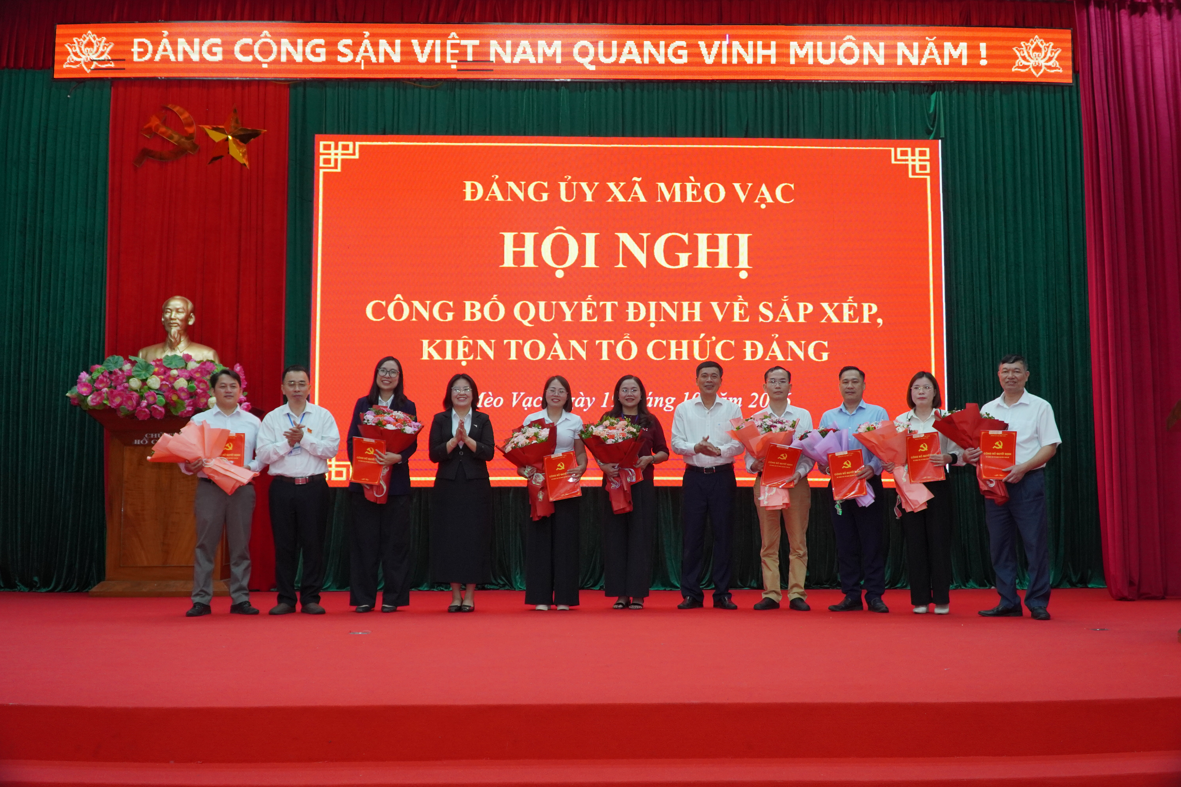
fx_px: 1132
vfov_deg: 38.4
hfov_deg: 55.1
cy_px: 394
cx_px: 590
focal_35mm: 34
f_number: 4
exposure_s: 1/160
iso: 1000
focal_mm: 23
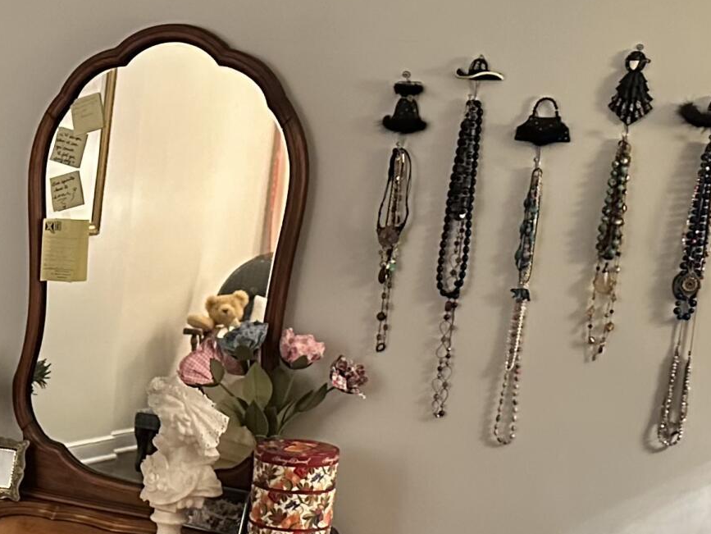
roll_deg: -0.3
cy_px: 596
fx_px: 1705
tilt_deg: -18.2
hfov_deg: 21.9
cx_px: -130
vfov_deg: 17.2
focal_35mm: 83
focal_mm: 6.86
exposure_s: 1/34
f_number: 1.78
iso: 1000
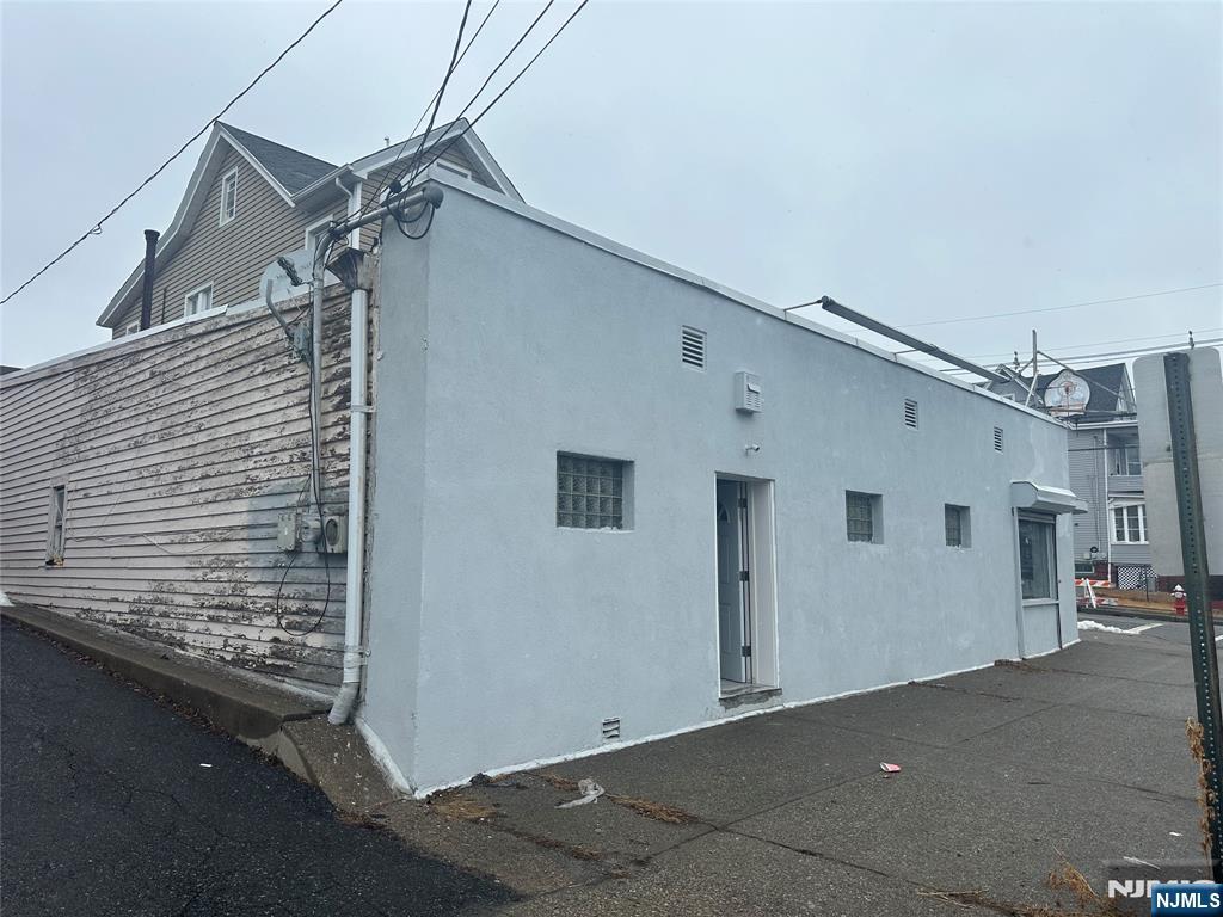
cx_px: 612
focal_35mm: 24
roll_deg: -1.1
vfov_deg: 56.8
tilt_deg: +7.0
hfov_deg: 71.6
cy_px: 458
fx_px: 848
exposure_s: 1/1721
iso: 80
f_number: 1.78
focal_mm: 6.86
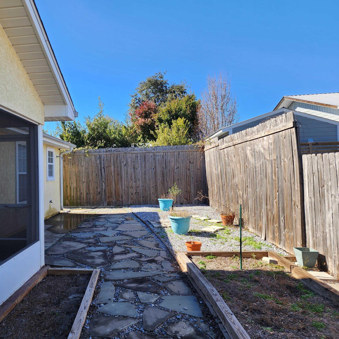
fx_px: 310
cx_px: 107
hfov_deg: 55.8
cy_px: 169
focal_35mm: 28
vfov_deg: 57.3
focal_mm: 6.4
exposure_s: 1/446
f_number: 1.8
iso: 12
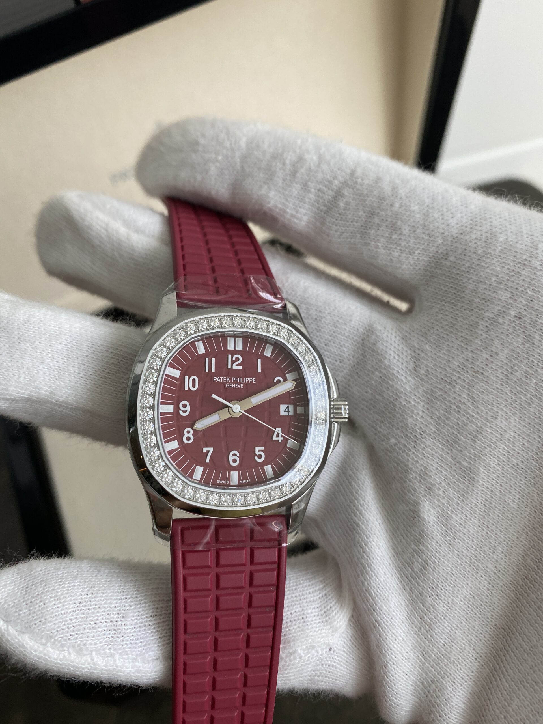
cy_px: 362
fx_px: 544
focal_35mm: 26
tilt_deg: -52.1
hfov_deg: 53.1
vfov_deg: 67.3
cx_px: 272
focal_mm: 4.25
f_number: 1.8
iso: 80
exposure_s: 1/122
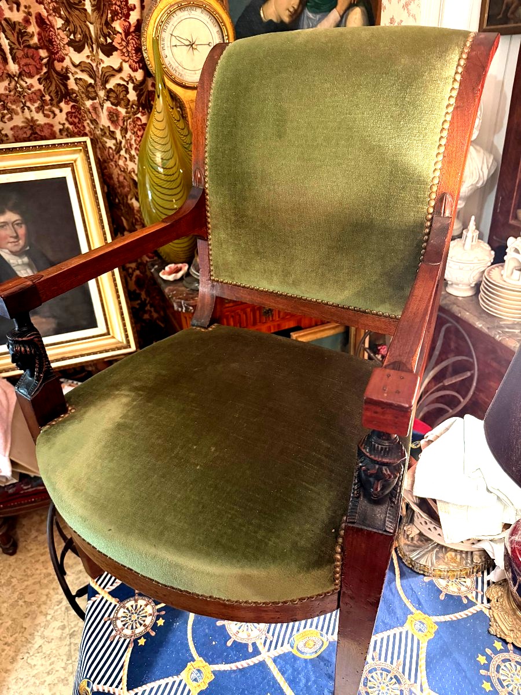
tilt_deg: -32.3
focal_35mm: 24
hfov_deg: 56.8
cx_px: 260
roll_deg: +3.8
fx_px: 482
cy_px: 348
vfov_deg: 71.6
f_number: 1.78
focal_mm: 6.76
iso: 1000
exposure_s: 1/33
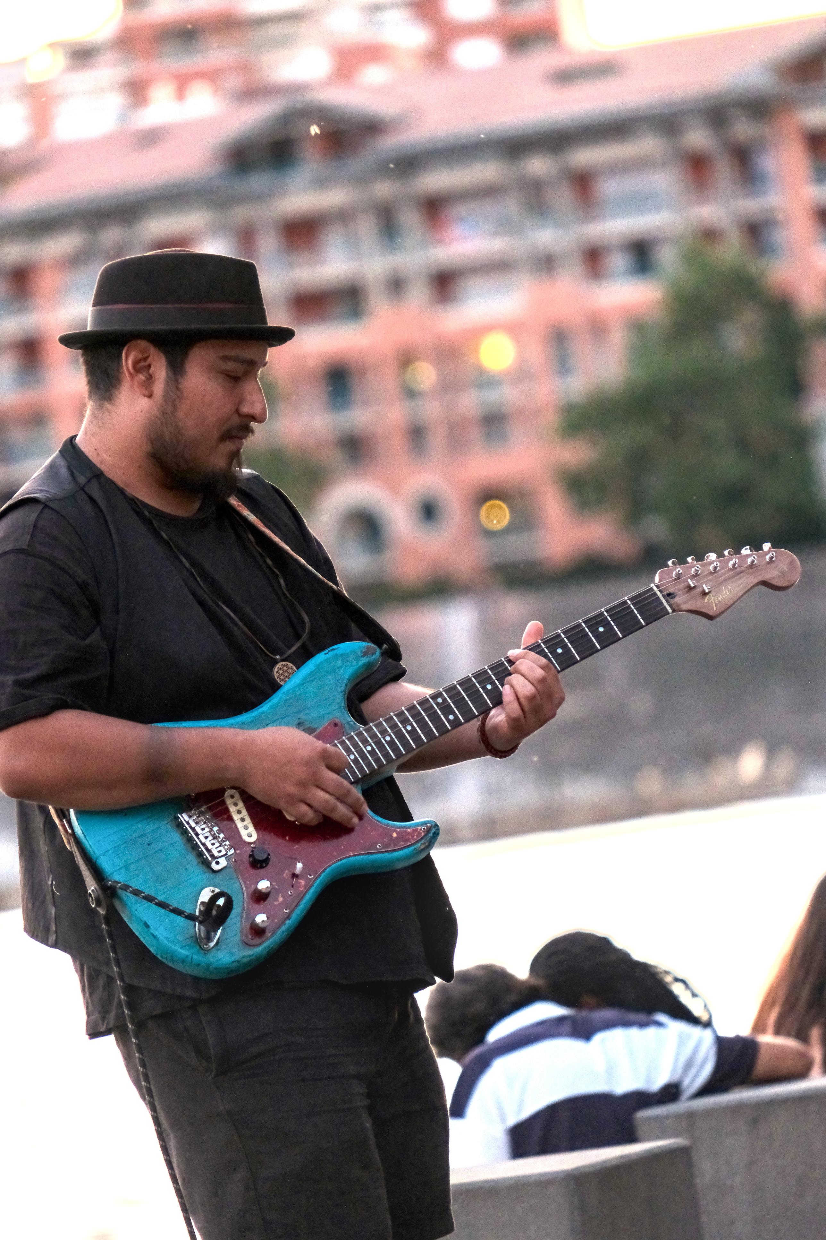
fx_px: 10324
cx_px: 413
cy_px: 620
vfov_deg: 6.9
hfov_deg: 4.6
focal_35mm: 300
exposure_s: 1/320
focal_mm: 200
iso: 2500
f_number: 4.8
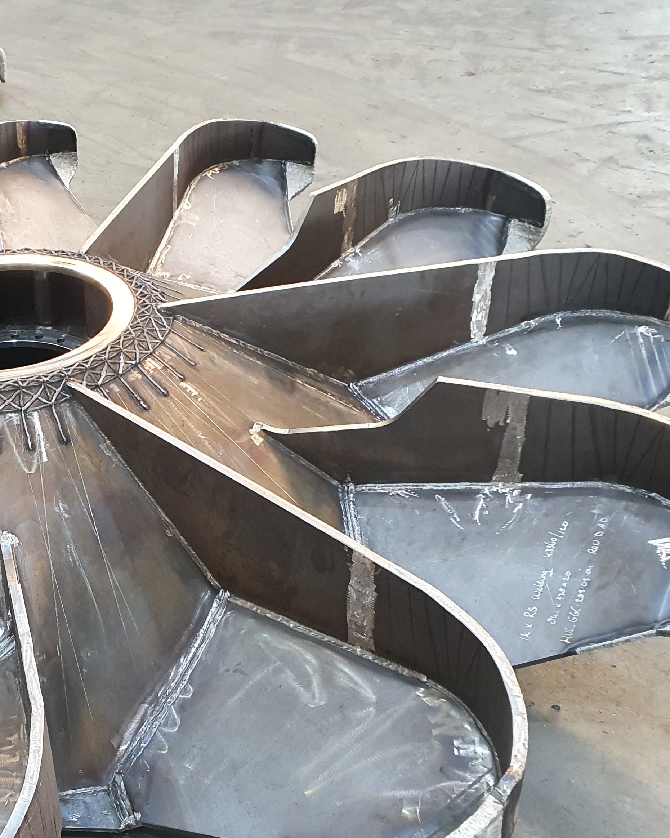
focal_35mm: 44
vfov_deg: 41.9
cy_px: 486
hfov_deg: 31.3
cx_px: -18
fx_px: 1091
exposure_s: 1/50
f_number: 2.4
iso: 500
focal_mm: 4.32
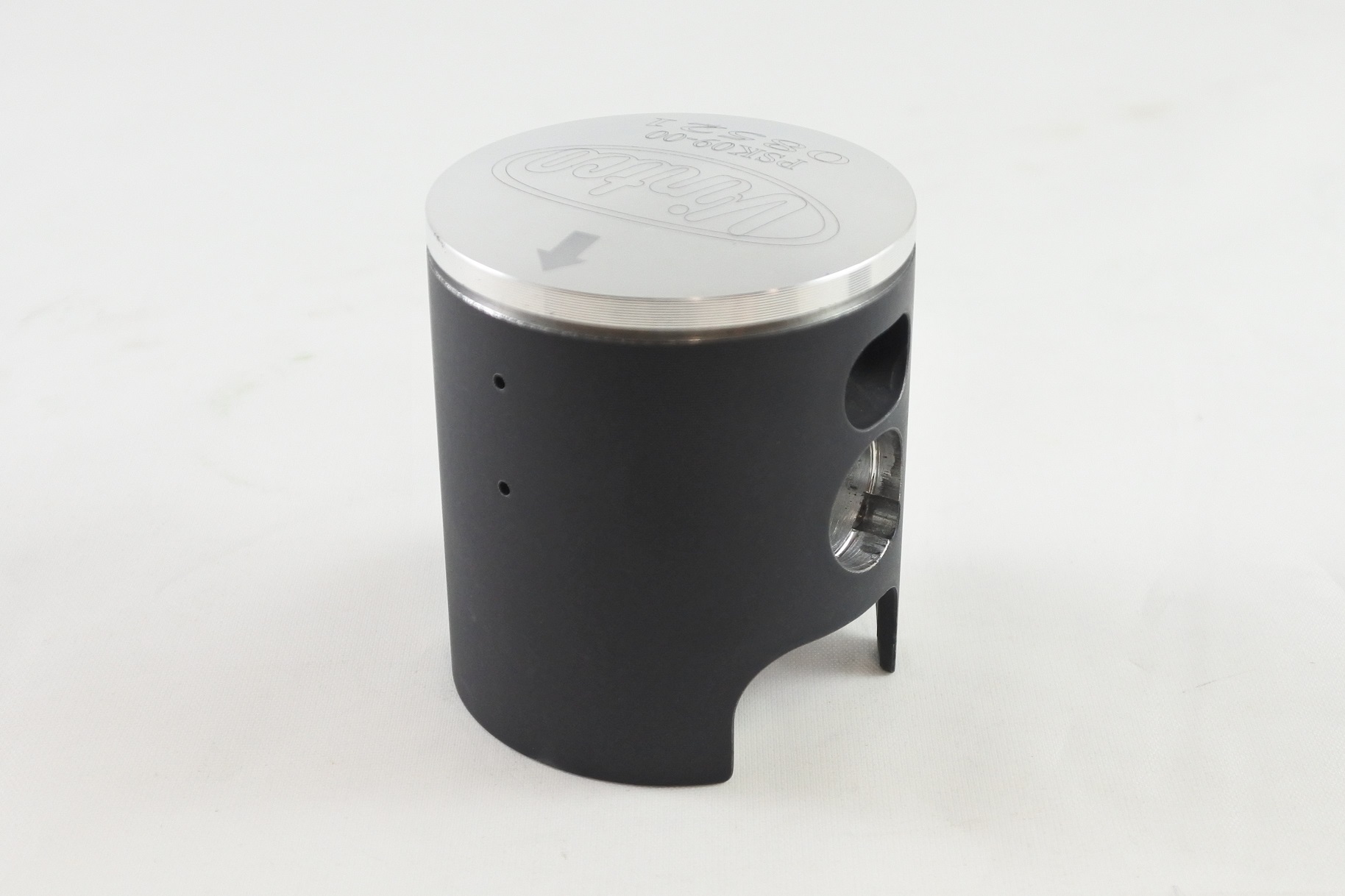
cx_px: 672
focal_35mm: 40
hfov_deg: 48.5
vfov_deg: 33.4
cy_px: 448
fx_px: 1494
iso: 560
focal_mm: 15
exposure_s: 1/125
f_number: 4.2
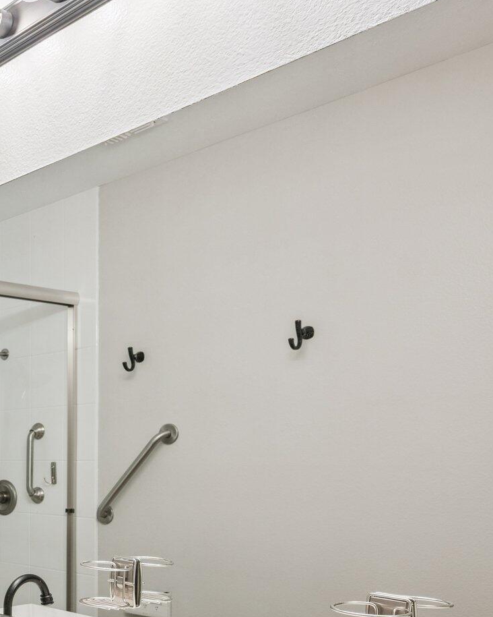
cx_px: -184
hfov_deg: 28.0
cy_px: 447
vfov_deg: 42.7
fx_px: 766
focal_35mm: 42
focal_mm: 20
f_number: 8
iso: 320
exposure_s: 1/20
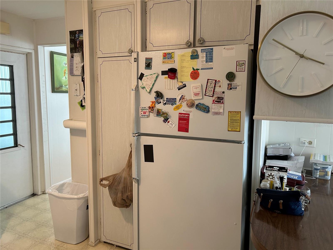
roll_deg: +0.3
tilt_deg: -5.8
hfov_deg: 67.3
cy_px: 125
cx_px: 166
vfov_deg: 53.1
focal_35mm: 26
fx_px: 250
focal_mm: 5.7
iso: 160
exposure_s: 1/60
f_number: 1.5
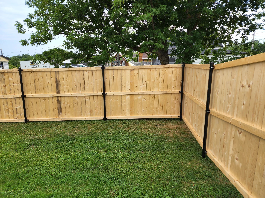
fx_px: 176
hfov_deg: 73.9
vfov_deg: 58.9
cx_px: 132
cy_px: 99
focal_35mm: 23
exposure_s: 1/475
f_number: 1.8
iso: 12
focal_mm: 6.4
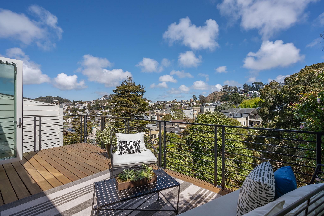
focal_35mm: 16
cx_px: 162
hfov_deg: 96.7
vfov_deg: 73.7
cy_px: 108
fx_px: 144
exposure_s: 1/400
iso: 100
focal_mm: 16
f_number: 9
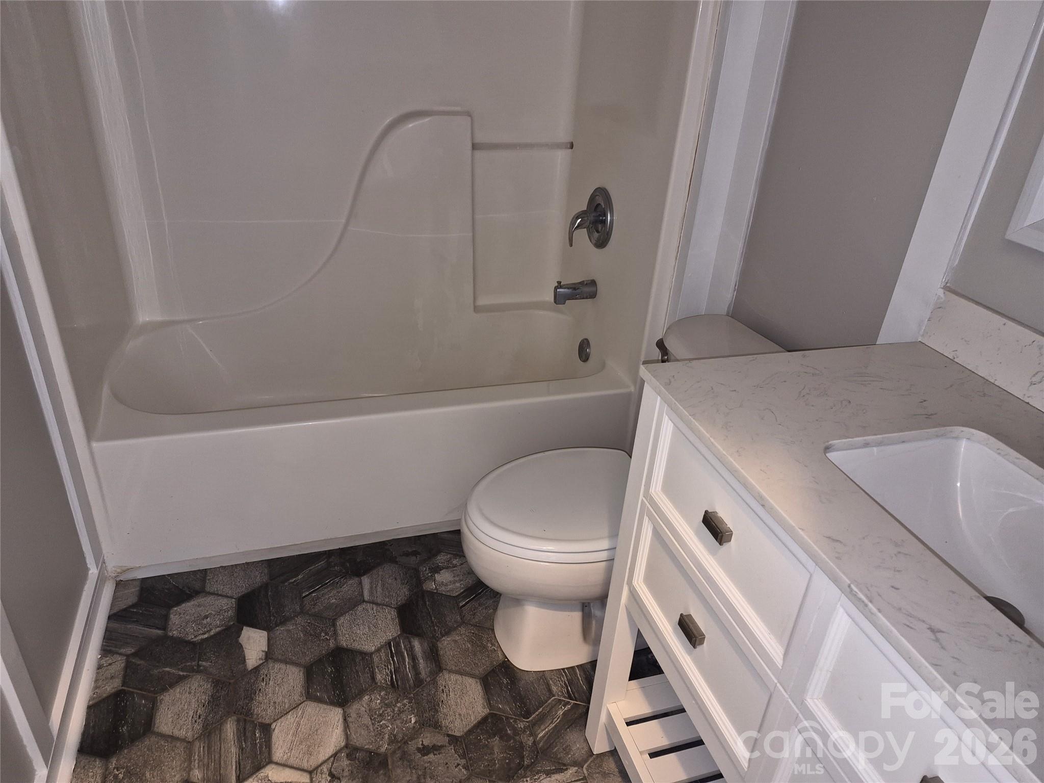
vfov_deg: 58.9
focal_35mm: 23
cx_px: 522
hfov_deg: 73.9
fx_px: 694
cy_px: 392
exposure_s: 1/10
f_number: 1.8
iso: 200
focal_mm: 5.4
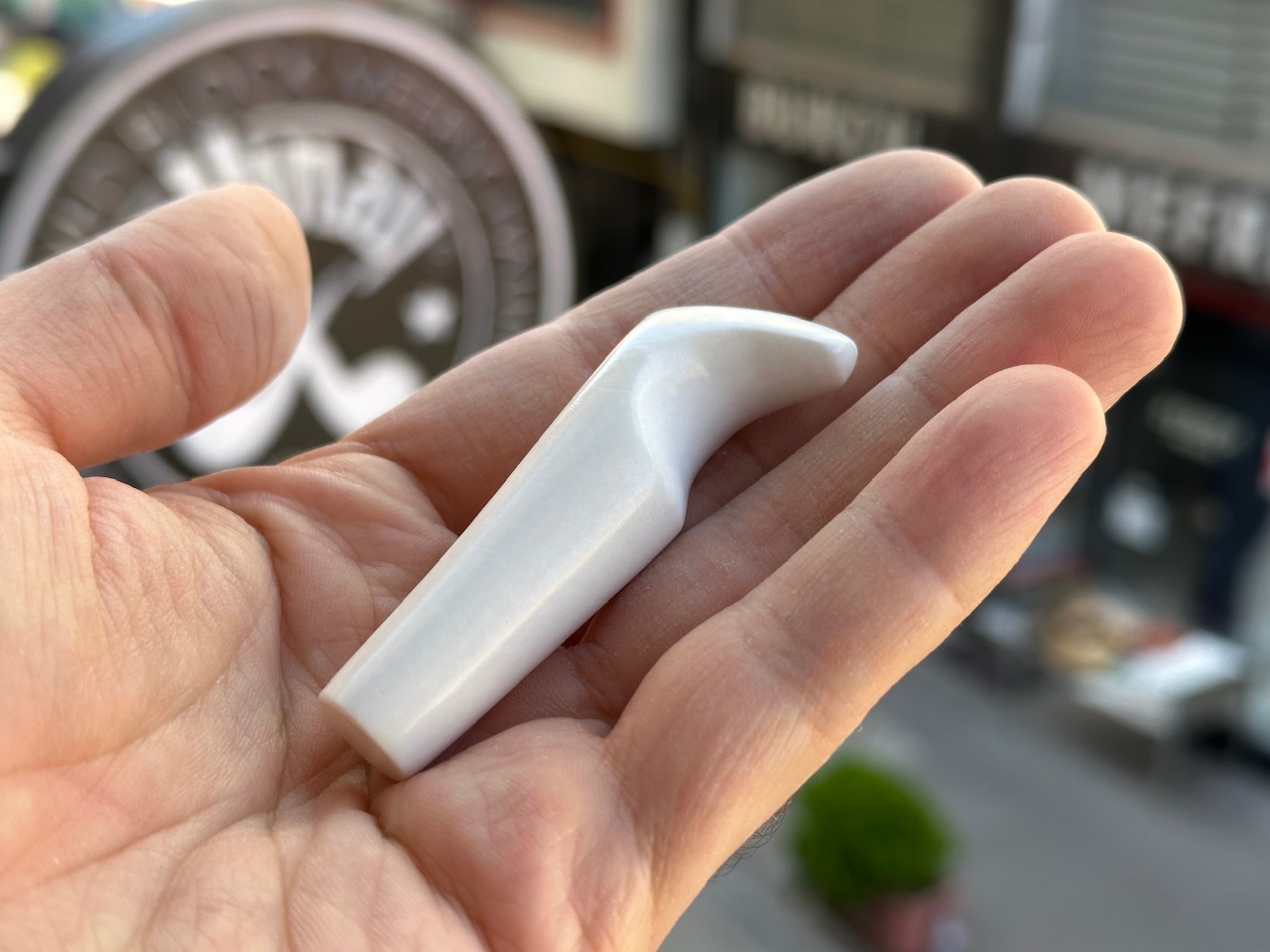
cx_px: 635
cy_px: 476
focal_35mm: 48
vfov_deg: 30.3
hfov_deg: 39.7
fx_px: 1761
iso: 64
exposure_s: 1/417
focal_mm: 6.86
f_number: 1.78
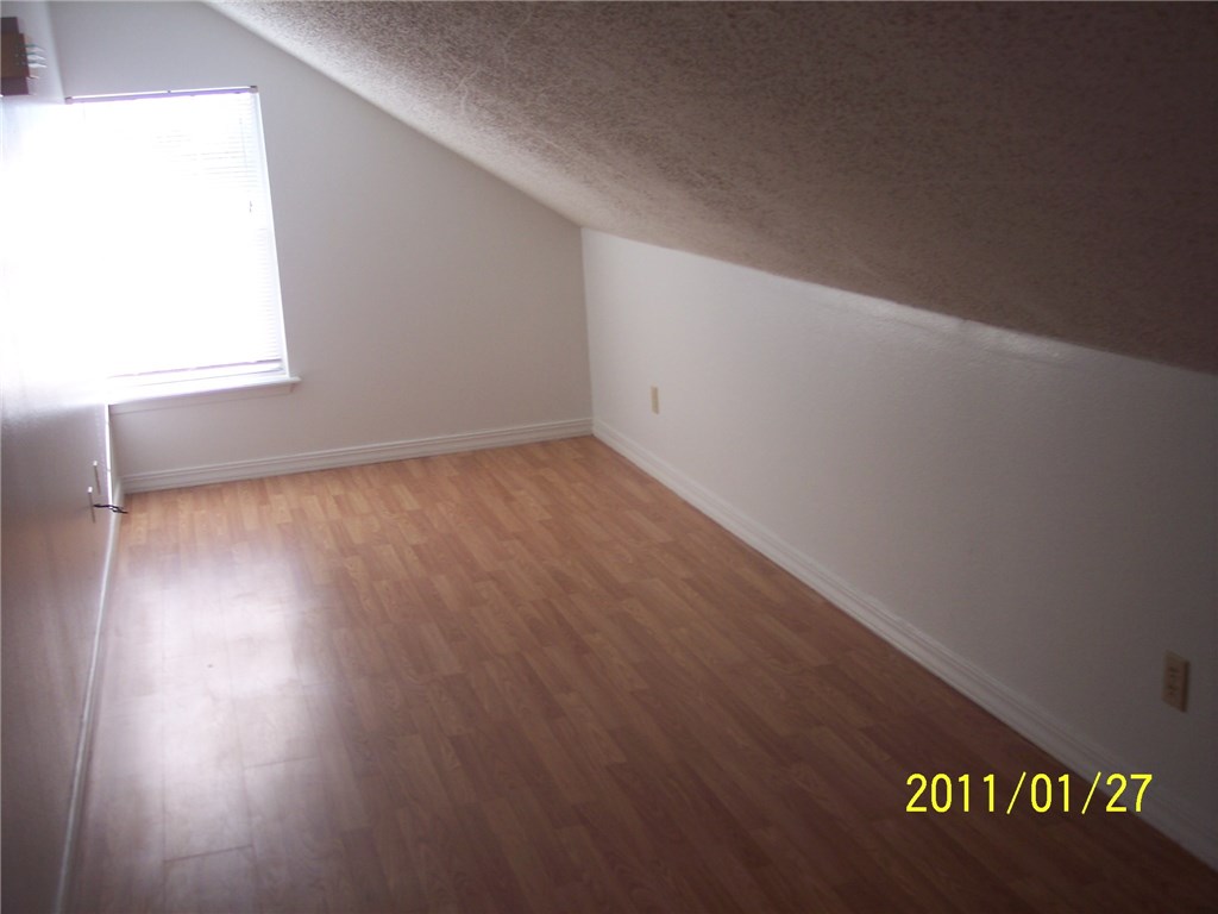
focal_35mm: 39
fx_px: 1372
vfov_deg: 36.8
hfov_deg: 47.9
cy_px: 457
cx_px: 609
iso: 100
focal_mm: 8
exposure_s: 1/60
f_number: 2.8
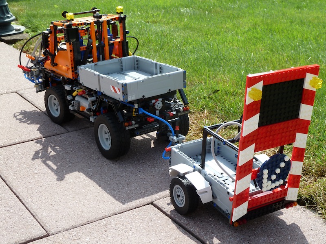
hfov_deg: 34.9
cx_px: 163
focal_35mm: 55
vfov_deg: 26.6
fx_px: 518
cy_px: 122
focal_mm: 9.1
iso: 80
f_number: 3.9
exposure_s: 1/320
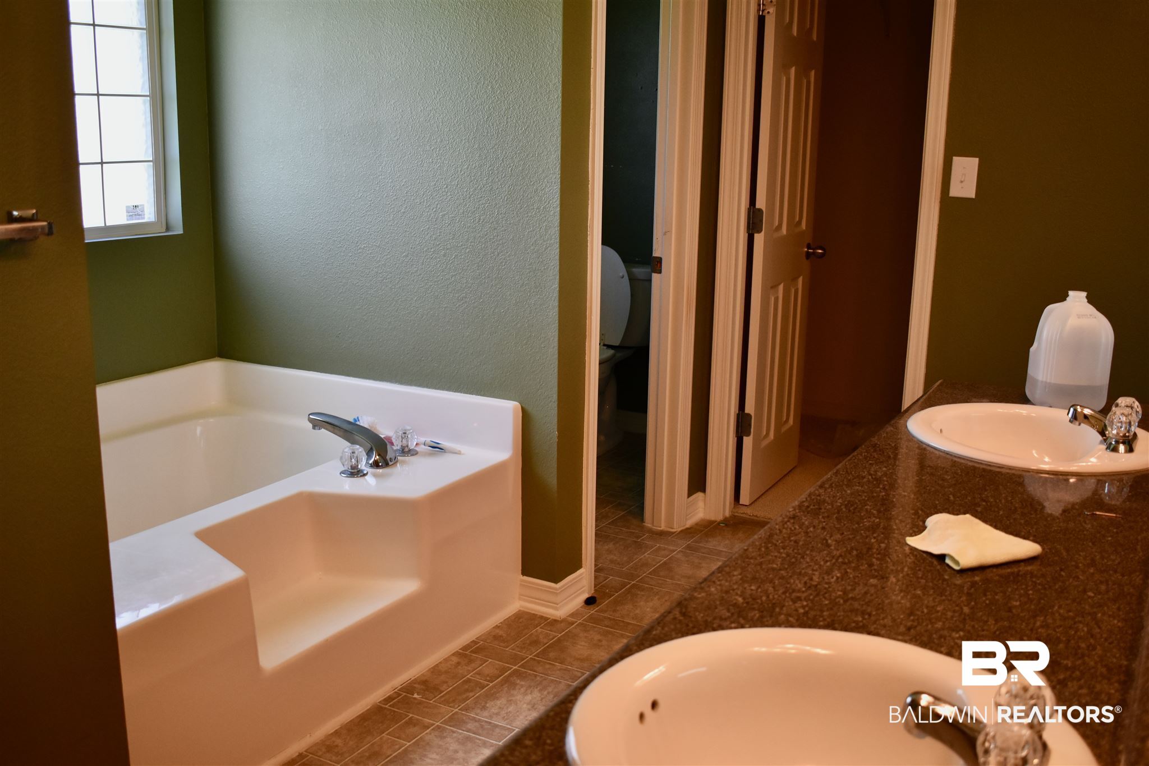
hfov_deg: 53.1
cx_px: 574
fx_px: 1149
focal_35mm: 36
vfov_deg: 36.9
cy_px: 383
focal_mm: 24
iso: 800
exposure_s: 1/200
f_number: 3.8
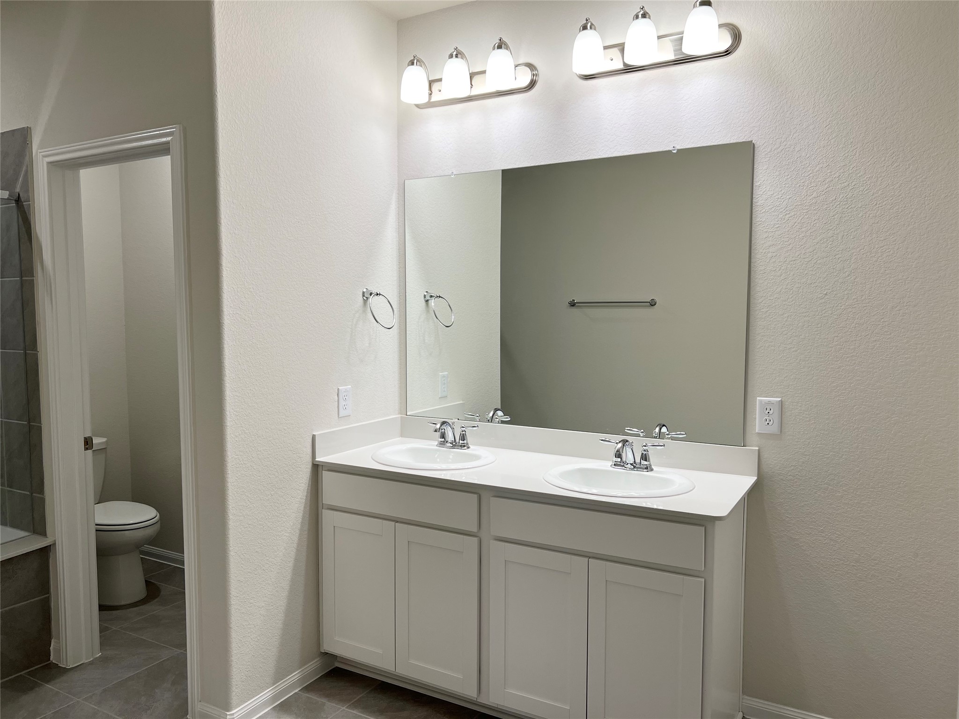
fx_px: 720
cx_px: 480
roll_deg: -0.1
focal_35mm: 26
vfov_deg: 53.1
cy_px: 360
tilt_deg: -5.1
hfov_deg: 67.3
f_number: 1.5
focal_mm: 5.7
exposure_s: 1/120
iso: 32
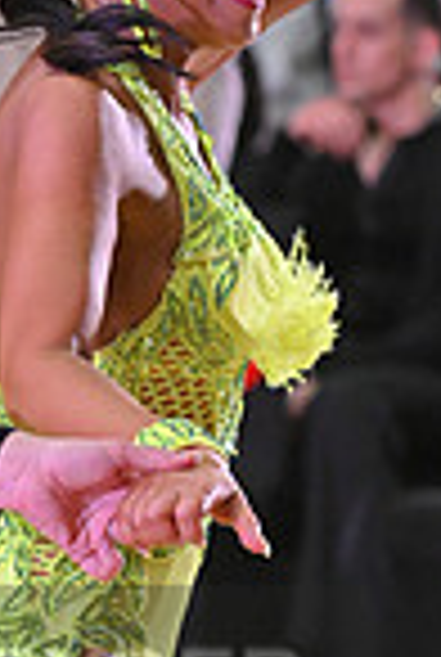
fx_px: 10515
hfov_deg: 2.4
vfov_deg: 3.6
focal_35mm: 575
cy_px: 738
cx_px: -245
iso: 4000
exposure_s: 1/400
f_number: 5
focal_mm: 145
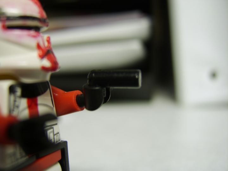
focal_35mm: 31
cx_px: 114
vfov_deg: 45.4
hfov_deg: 58.4
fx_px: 204
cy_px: 86
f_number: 2.7
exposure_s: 1/7
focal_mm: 8.13
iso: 71
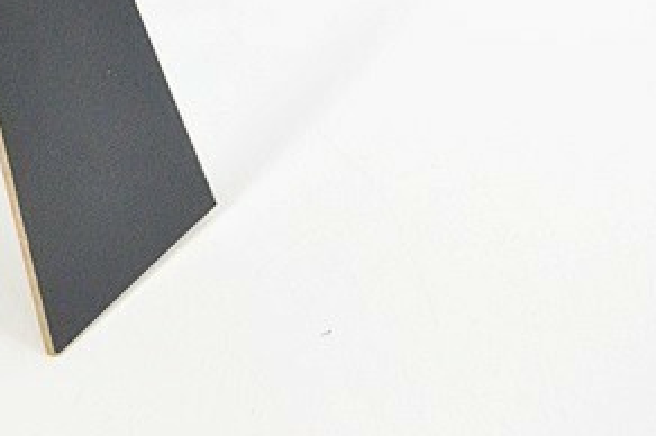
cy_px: -128
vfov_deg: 7.3
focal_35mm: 185
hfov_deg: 11.0
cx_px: -31
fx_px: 3367
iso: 1600
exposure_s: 1/125
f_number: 7.1
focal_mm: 40
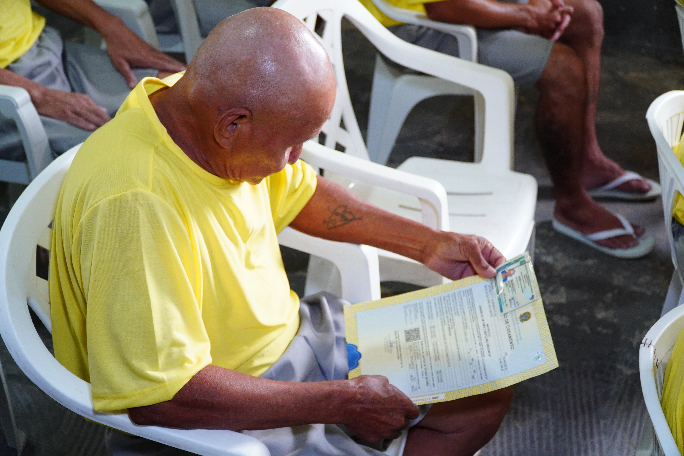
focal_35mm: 51
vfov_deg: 26.5
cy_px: 228
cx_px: 342
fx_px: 969
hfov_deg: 38.9
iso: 1600
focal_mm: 34
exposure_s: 1/125
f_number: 4
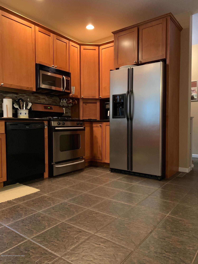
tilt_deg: -1.6
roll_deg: +0.3
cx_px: 99
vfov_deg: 67.3
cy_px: 132
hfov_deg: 53.1
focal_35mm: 26
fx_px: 198
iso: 640
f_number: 1.8
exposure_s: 1/24
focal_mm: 4.25
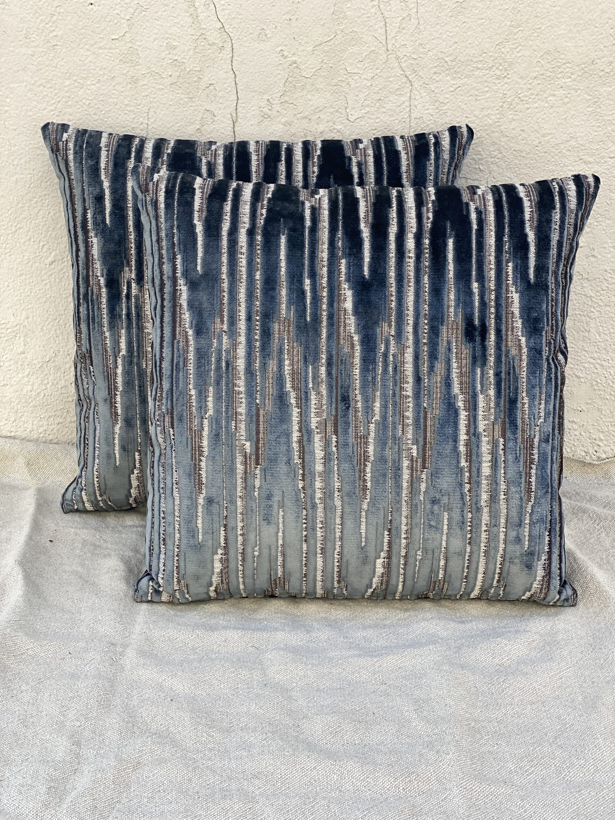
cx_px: 308
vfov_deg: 36.8
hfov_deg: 28.0
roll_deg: -0.1
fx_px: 1232
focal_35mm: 52
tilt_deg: -22.7
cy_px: 410
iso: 20
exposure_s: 1/287
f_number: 2
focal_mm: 6
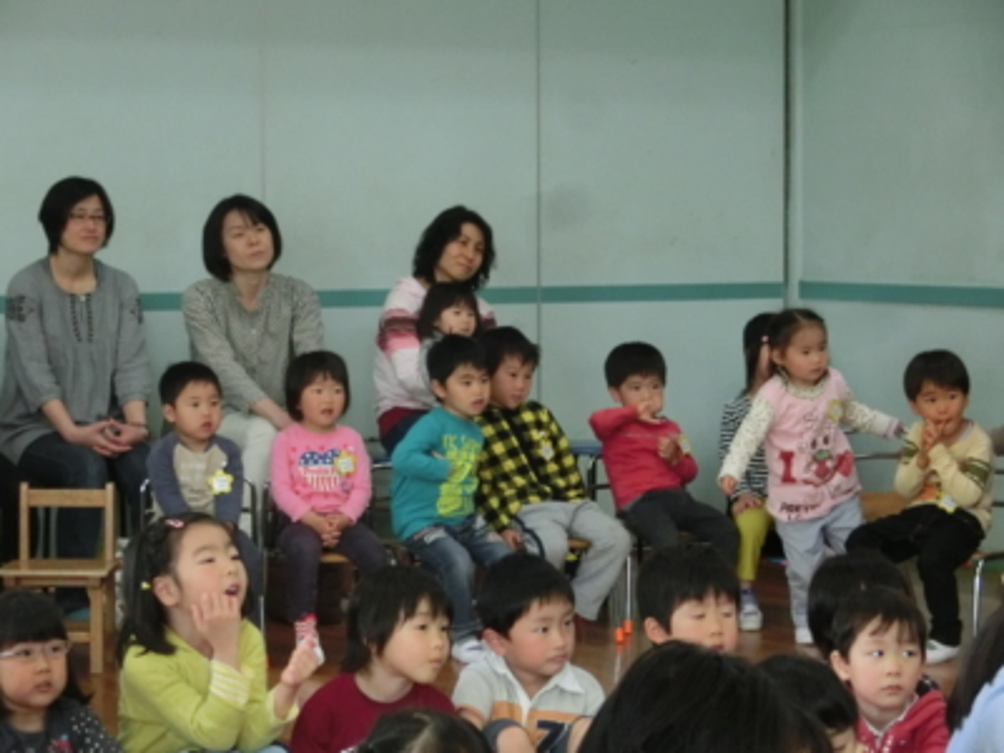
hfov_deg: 19.8
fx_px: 2871
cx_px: 502
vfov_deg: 14.9
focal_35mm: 99
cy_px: 376
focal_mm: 17.45
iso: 800
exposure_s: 1/100
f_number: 5.2
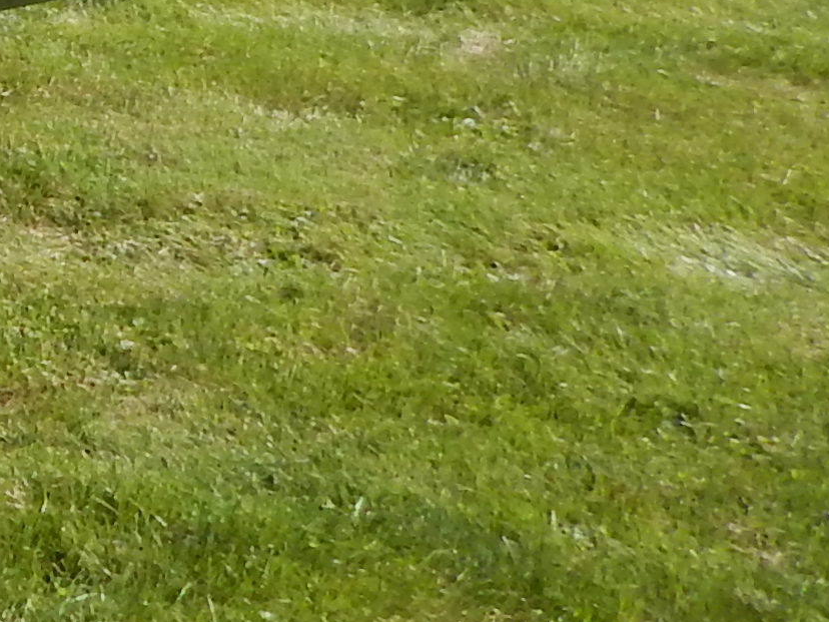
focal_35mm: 128
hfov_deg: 11.6
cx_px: -1363
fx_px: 3065
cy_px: -158
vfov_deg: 11.3
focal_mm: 4
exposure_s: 1/1000
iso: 125
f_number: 3
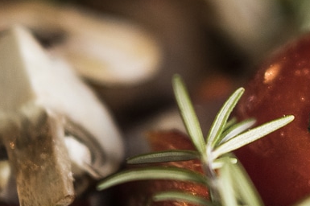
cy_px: 8
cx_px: 471
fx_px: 4981
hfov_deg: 3.6
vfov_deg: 2.4
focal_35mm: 579
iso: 400
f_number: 1.4
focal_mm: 105
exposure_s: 1/500
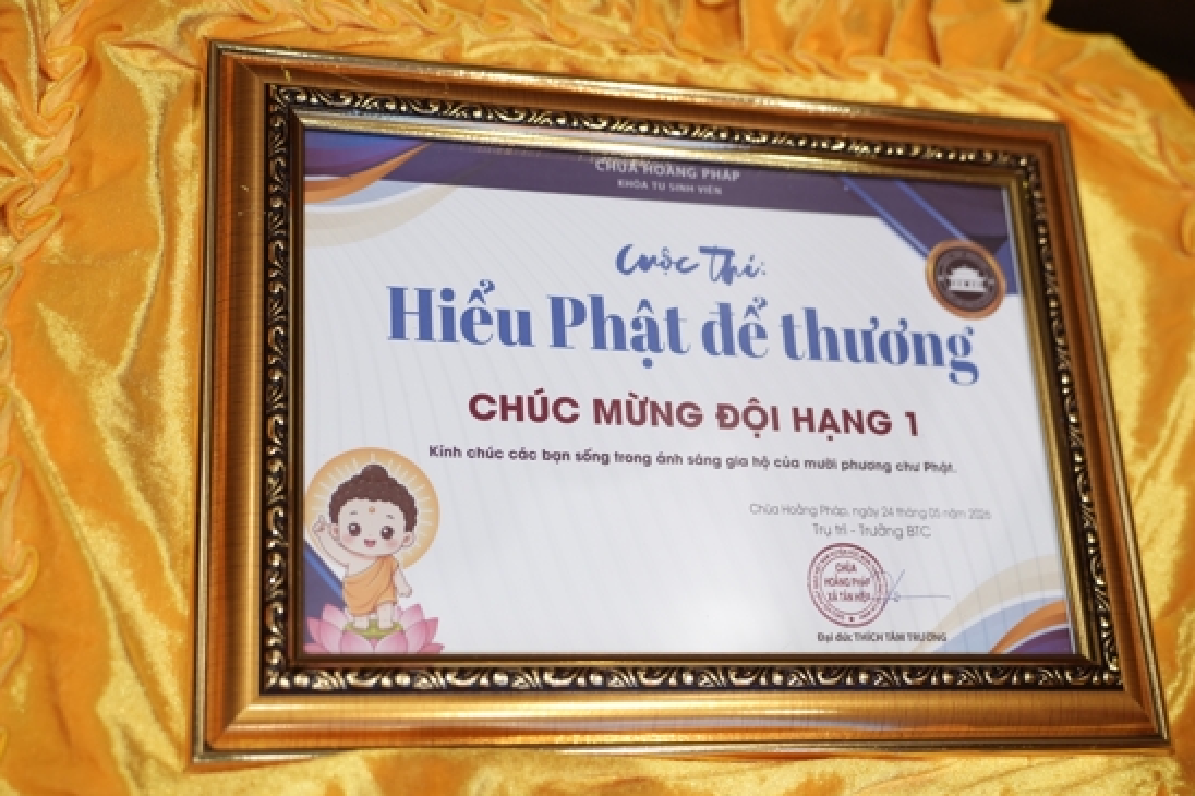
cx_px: 628
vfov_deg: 26.5
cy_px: 439
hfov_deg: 38.9
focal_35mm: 51
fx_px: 1692
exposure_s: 1/160
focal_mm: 43
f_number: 2.8
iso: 1000
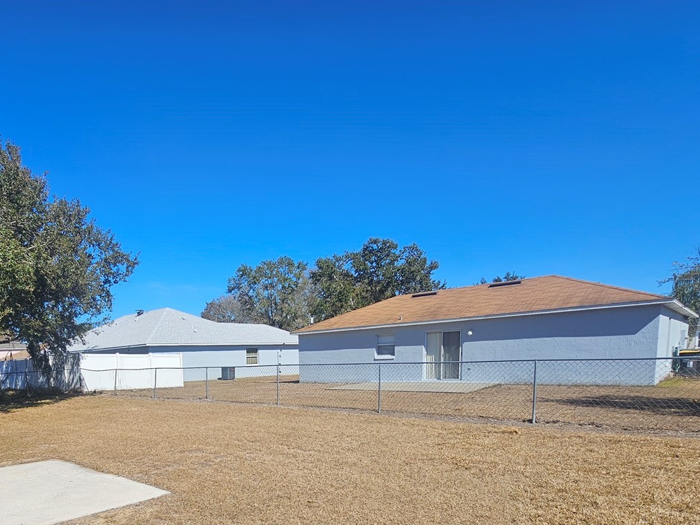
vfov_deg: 58.6
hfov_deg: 76.4
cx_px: 232
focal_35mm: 21
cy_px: 419
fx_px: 425
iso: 50
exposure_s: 1/2752
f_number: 2.2
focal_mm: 2.2
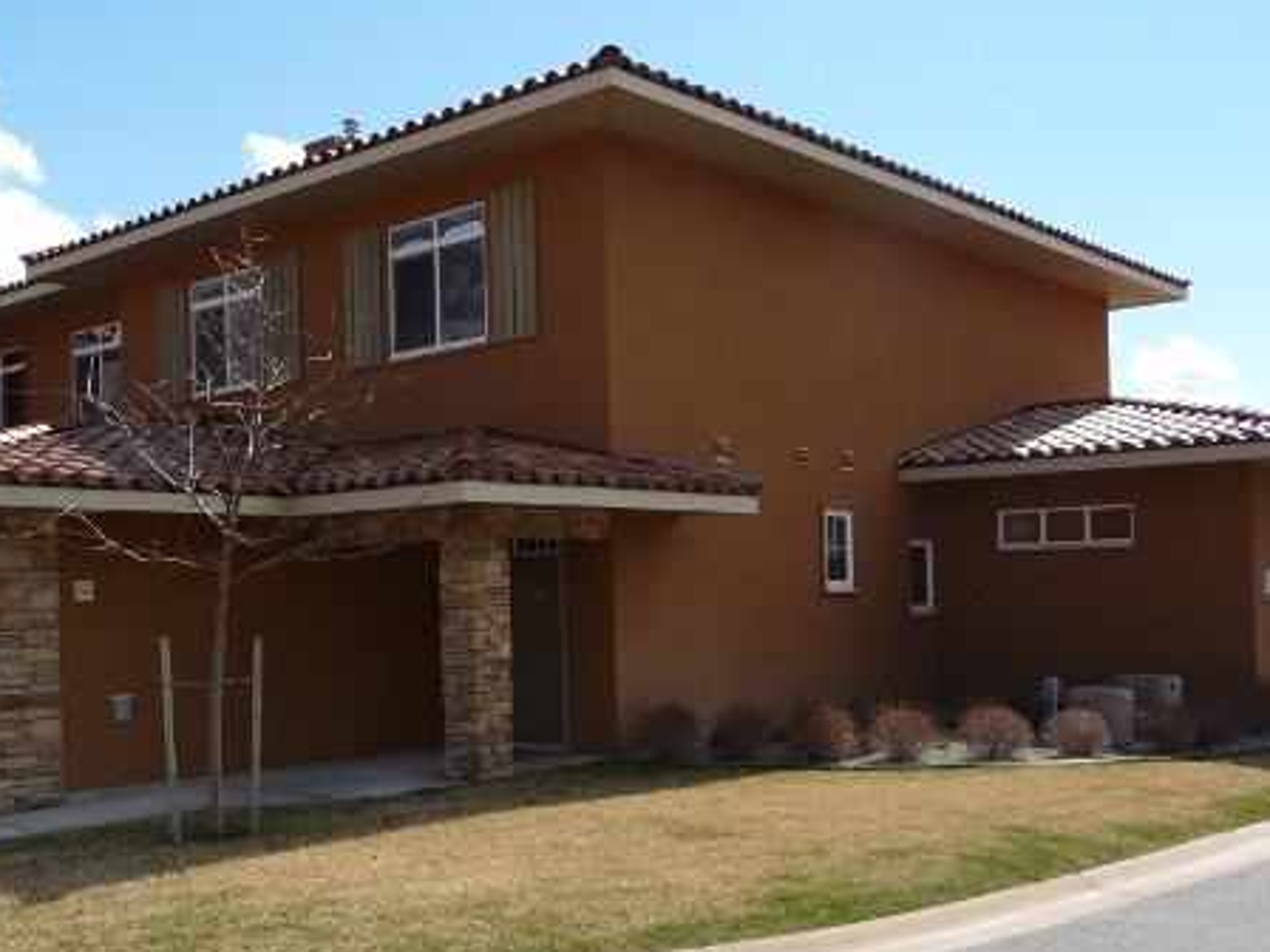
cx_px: 604
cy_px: 606
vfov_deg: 35.7
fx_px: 1468
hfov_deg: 46.8
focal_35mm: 40
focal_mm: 4.7
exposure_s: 1/1000
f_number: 3.3
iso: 100
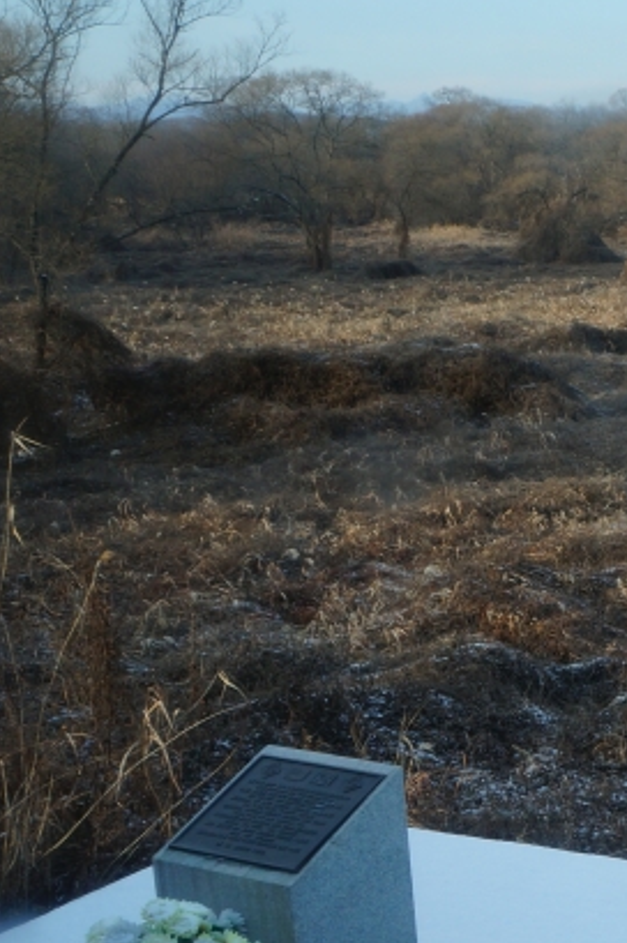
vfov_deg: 30.4
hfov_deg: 17.4
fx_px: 1727
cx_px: 1063
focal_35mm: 66
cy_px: 602
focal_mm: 18
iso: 200
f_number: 9
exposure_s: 1/100
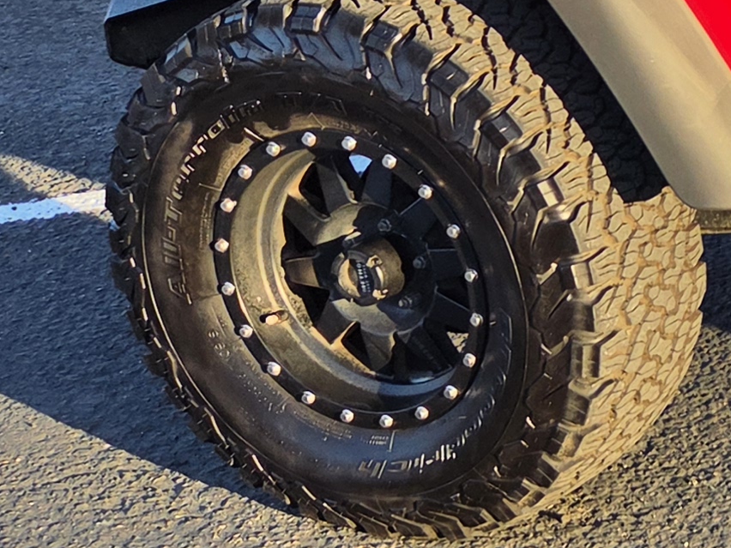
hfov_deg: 14.4
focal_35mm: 108
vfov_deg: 13.4
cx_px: 1551
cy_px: -62
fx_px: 2281
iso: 80
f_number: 1.8
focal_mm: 5.4
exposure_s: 1/1347
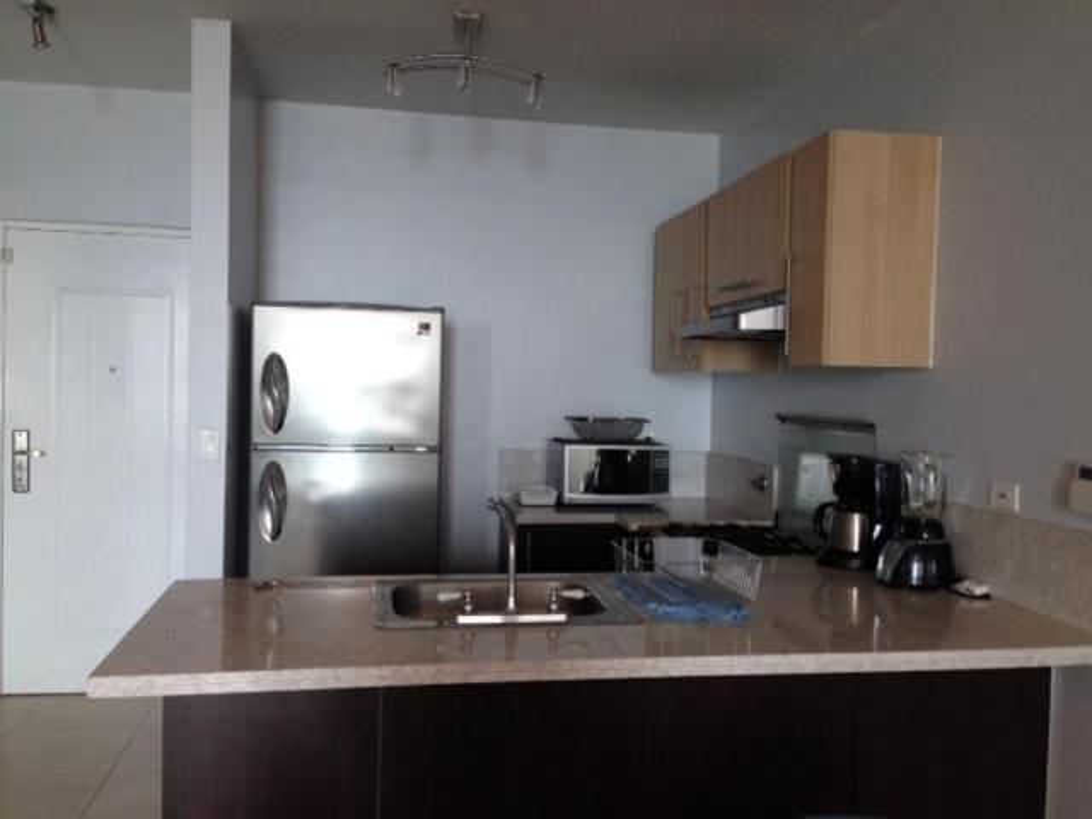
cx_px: 546
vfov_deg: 42.9
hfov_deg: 55.4
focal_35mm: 33
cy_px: 410
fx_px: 1041
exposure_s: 1/20
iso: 64
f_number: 2.4
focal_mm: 4.12
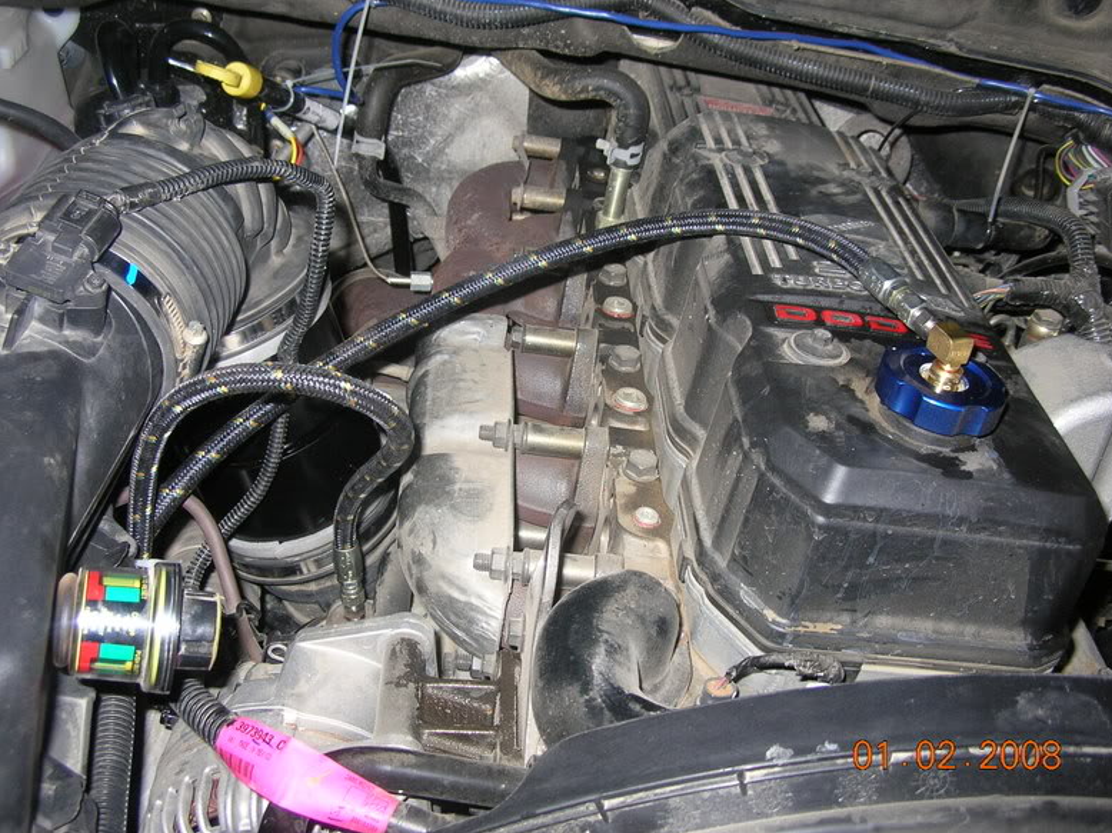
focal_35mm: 37
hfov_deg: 50.1
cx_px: 570
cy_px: 416
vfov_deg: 38.6
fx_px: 1188
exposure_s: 1/60.1
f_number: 2.7
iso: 50
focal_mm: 6
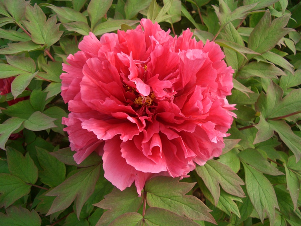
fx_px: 304
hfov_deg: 52.6
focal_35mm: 35
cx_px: 150
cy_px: 113
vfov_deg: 40.7
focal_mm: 5.8
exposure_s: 1/400
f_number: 2.6
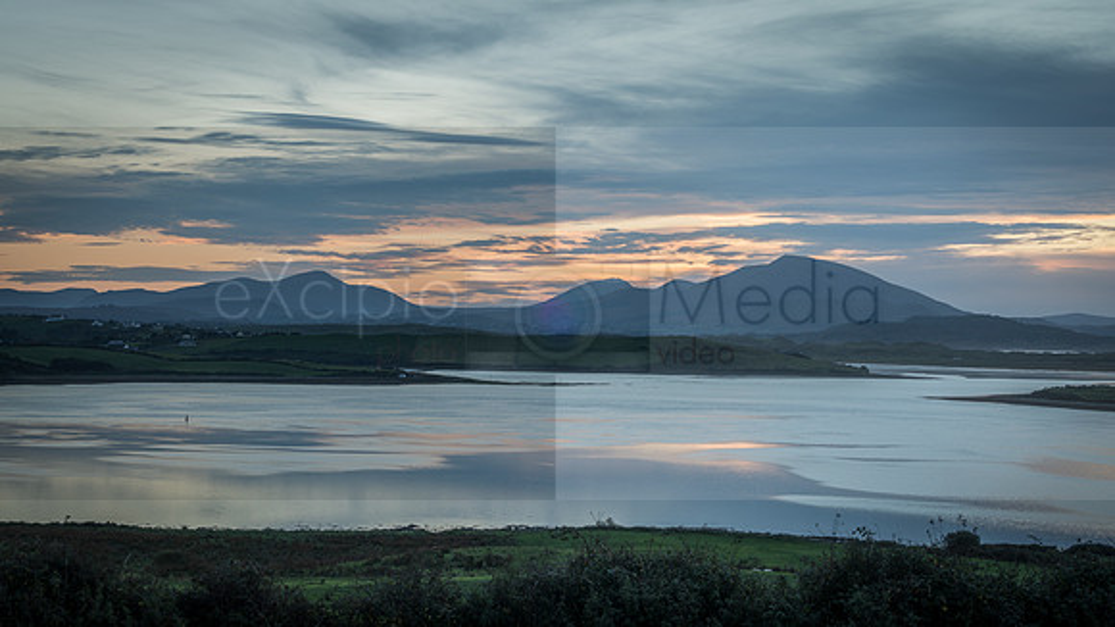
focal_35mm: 74
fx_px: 2174
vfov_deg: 16.4
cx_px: 557
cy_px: 280
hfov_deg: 28.8
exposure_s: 1/13
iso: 100
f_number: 8
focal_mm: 70
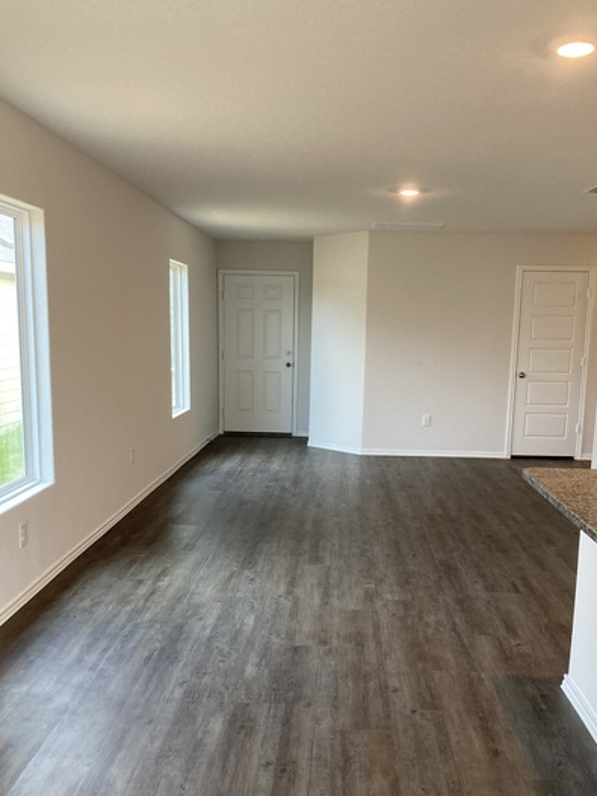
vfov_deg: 53.6
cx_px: 311
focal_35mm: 34
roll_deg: -1.4
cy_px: 473
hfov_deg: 41.8
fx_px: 782
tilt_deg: -9.1
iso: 100
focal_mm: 3.99
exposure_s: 1/60
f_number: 1.8
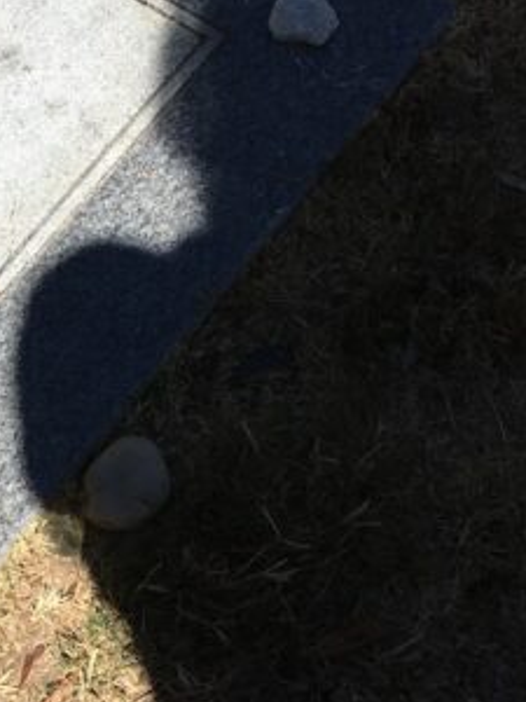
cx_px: -180
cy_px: 365
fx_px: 2006
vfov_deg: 19.8
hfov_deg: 14.3
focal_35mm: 99
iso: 25
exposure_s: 1/2137
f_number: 2.2
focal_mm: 4.15
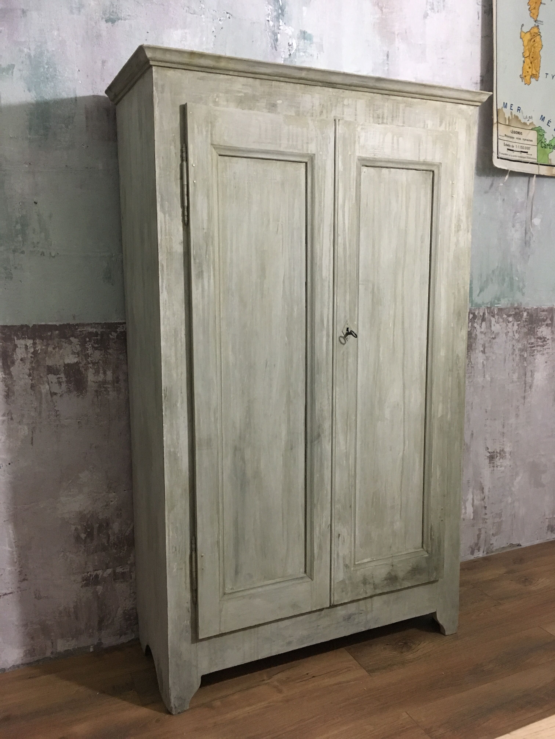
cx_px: 278
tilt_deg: -8.9
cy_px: 370
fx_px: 620
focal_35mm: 29
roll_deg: +1.2
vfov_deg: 61.7
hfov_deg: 48.2
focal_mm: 4.15
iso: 250
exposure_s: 1/33
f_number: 2.2
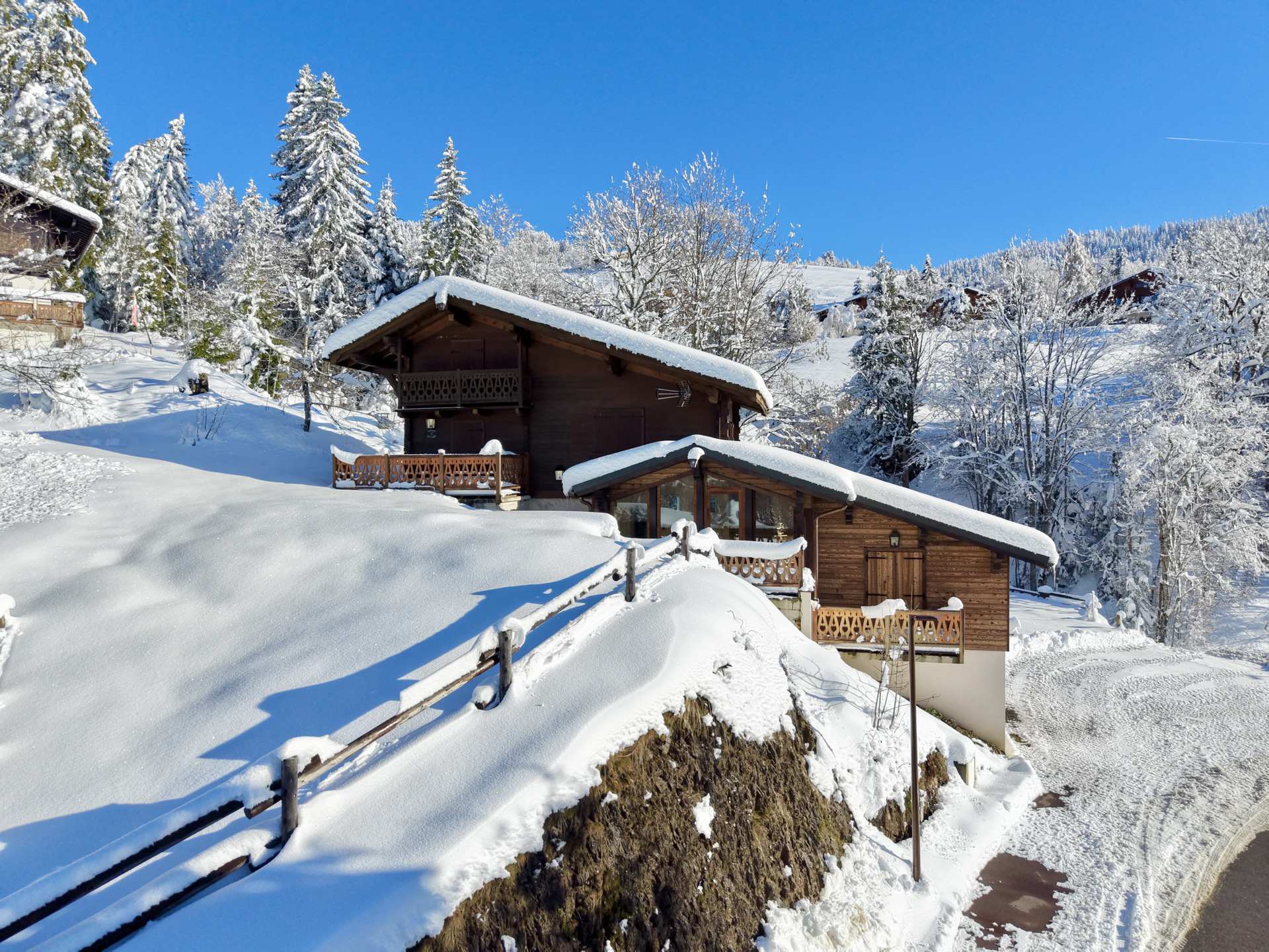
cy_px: 476
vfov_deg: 58.9
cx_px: 634
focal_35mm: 23
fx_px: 843
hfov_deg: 73.9
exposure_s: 1/8000
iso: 250
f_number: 1.8
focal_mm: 8.67
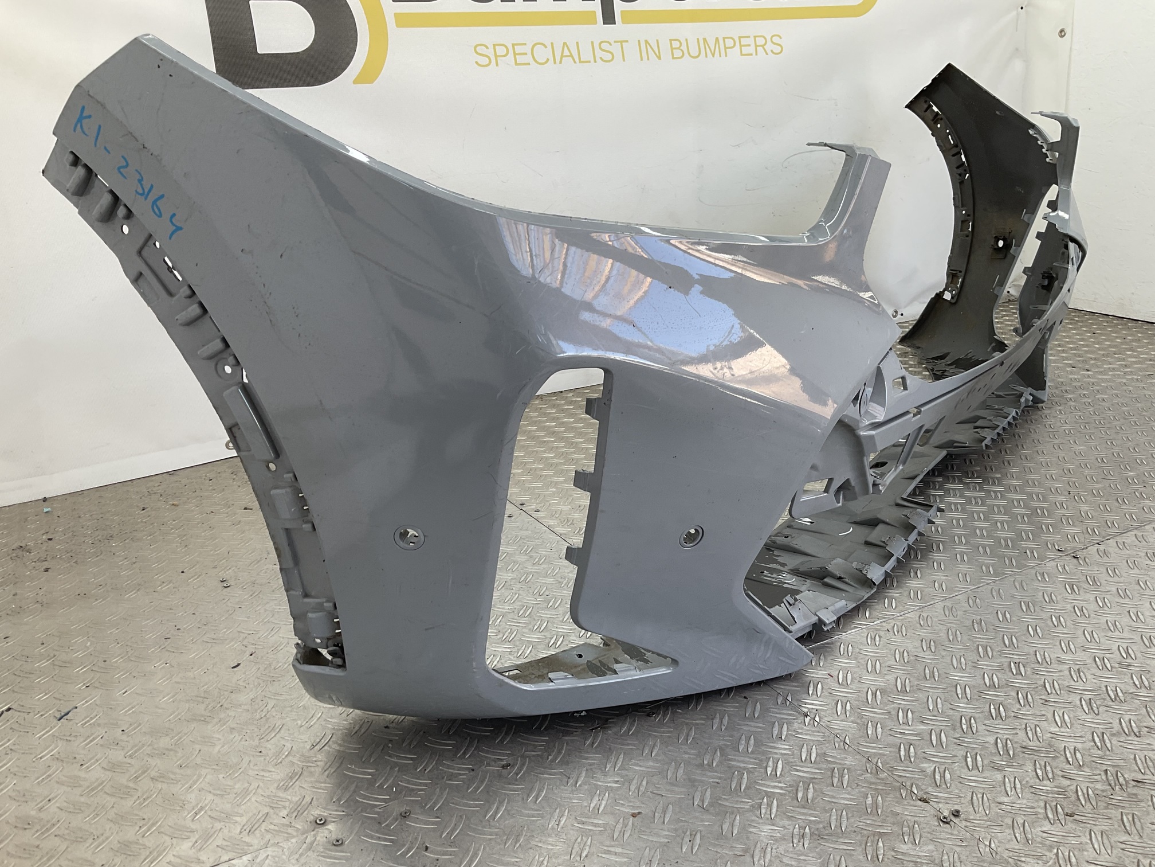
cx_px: 578
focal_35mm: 29
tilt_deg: -18.5
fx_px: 968
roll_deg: +1.7
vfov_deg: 48.2
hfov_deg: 61.7
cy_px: 434
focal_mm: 3
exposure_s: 1/100
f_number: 1.8
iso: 16
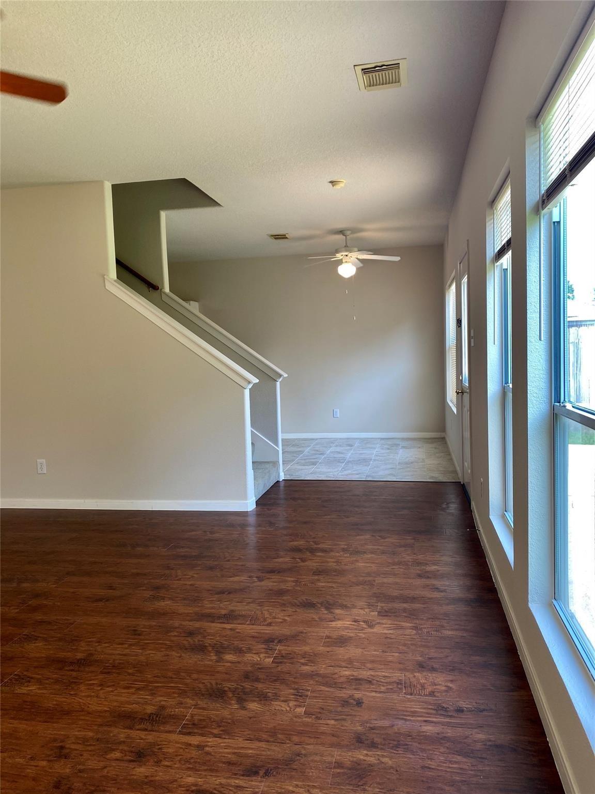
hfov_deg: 53.1
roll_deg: +2.3
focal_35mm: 26
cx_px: 298
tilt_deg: -2.3
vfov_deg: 67.3
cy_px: 397
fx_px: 596
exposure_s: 1/120
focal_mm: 4.25
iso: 50
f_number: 1.8
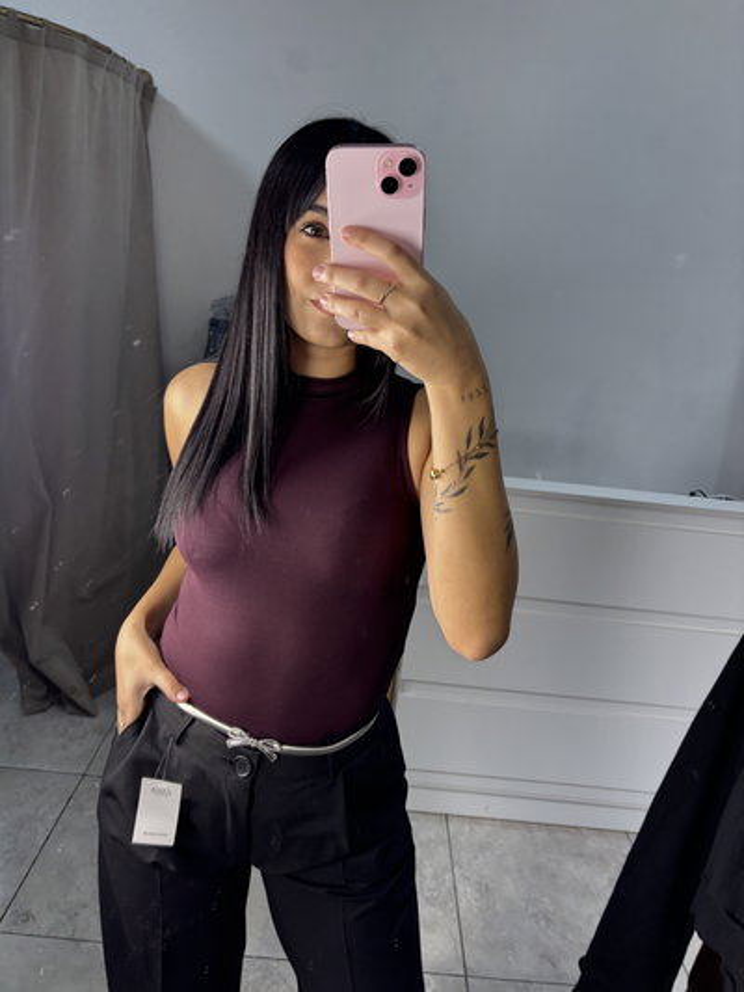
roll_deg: -7.5
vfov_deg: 67.3
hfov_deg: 53.1
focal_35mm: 26
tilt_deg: -26.2
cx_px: 372
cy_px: 496
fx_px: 745
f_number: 1.6
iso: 80
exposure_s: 1/100
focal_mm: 5.96
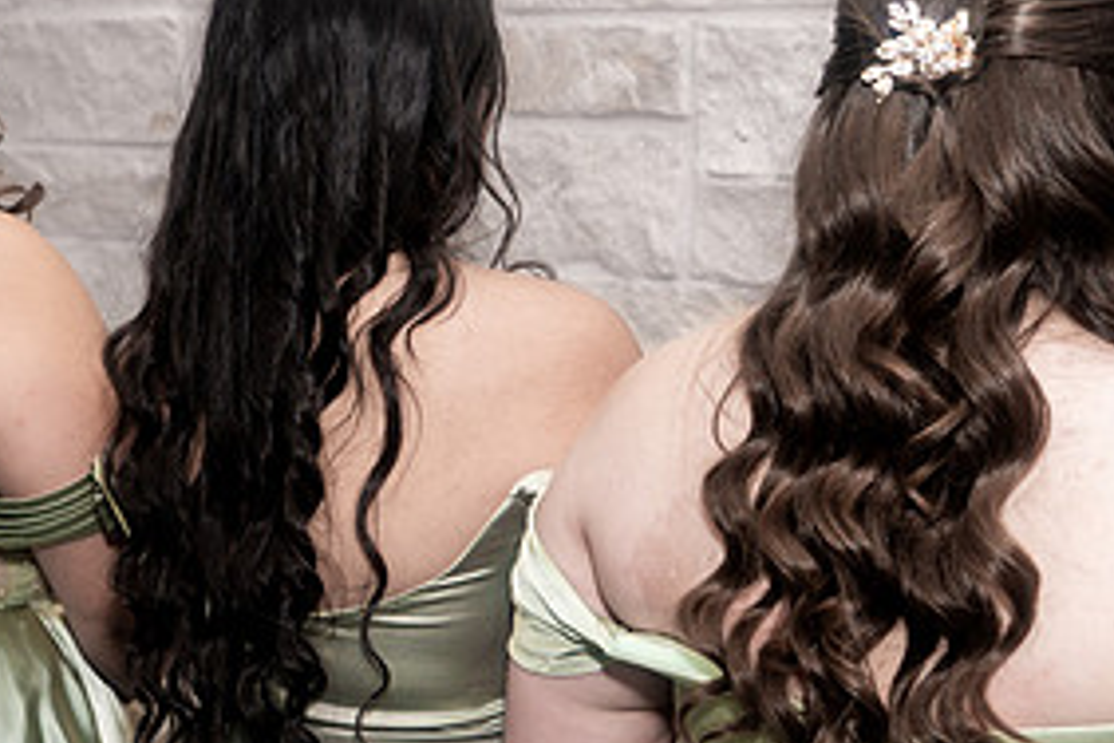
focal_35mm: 72
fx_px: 2228
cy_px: 496
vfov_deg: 18.9
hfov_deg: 27.7
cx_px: 300
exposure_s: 1/250
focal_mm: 35
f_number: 4
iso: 640
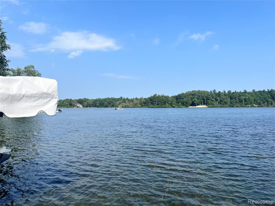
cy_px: 103
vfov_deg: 53.1
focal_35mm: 26
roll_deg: -0.2
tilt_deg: +0.4
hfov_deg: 67.3
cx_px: 138
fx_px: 207
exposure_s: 1/3876
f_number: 1.6
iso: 50
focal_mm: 5.1
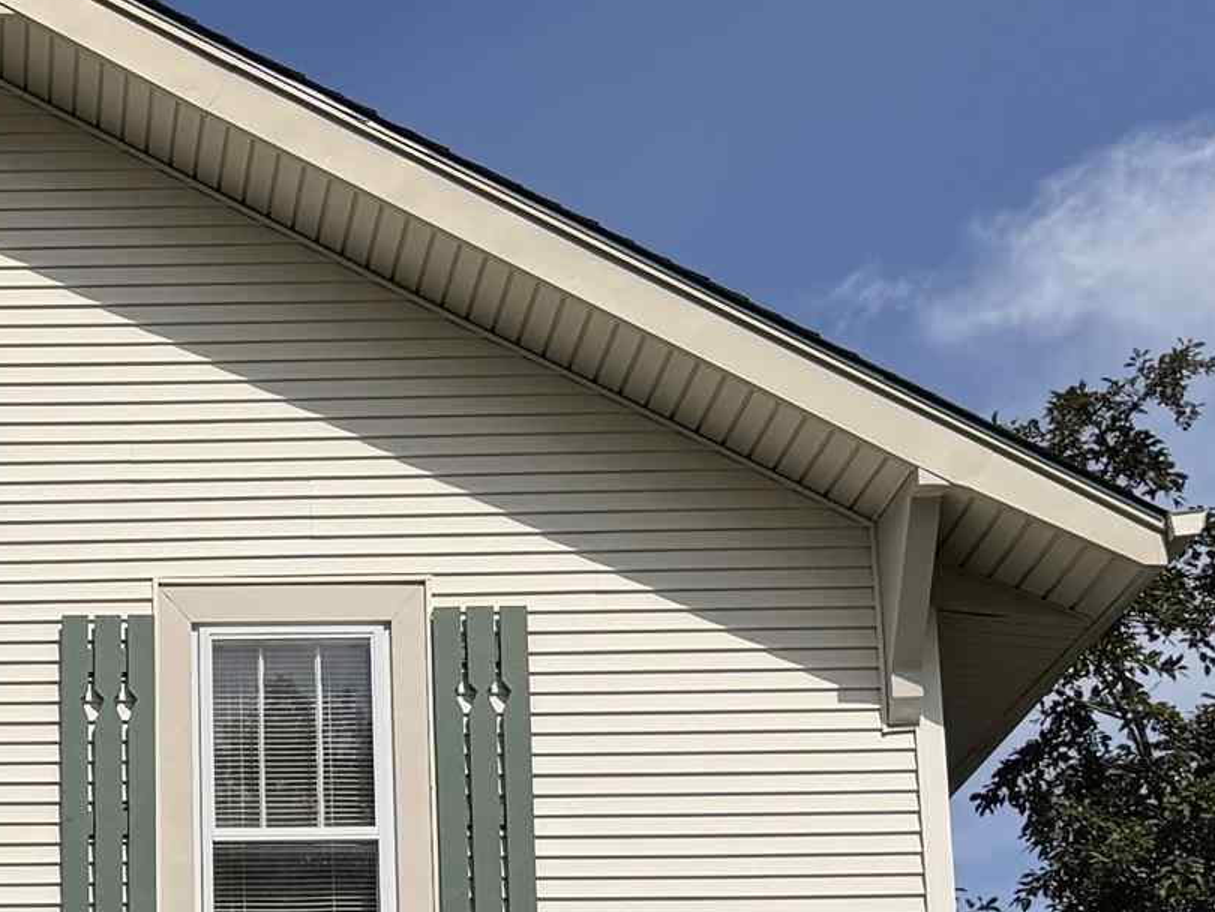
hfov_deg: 20.2
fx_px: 3195
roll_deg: -0.1
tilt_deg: +13.0
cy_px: 1224
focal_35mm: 91
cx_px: -232
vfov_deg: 15.4
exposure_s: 1/10309
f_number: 1.78
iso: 80
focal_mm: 6.76
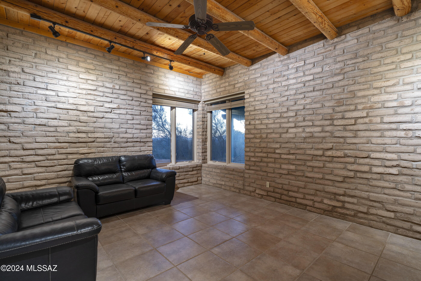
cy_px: 140
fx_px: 187
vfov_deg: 73.7
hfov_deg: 96.7
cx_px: 210
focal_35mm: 16
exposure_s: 4
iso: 100
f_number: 7.1
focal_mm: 16
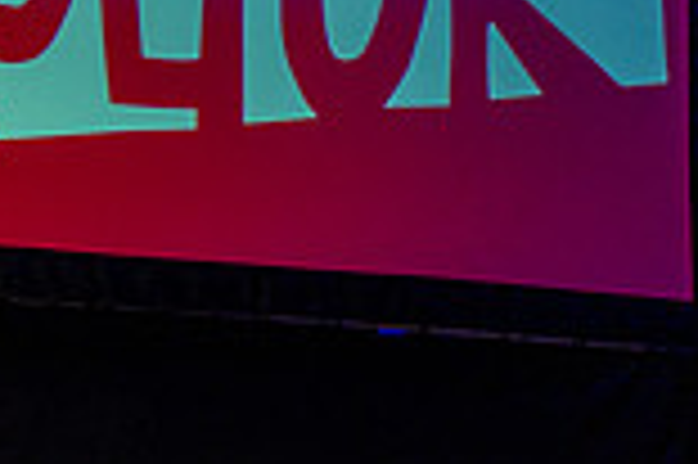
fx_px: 2576
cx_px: 27
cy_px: 714
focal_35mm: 133
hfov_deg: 15.2
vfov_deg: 9.9
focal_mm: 35
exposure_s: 1/200
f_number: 1.4
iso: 250
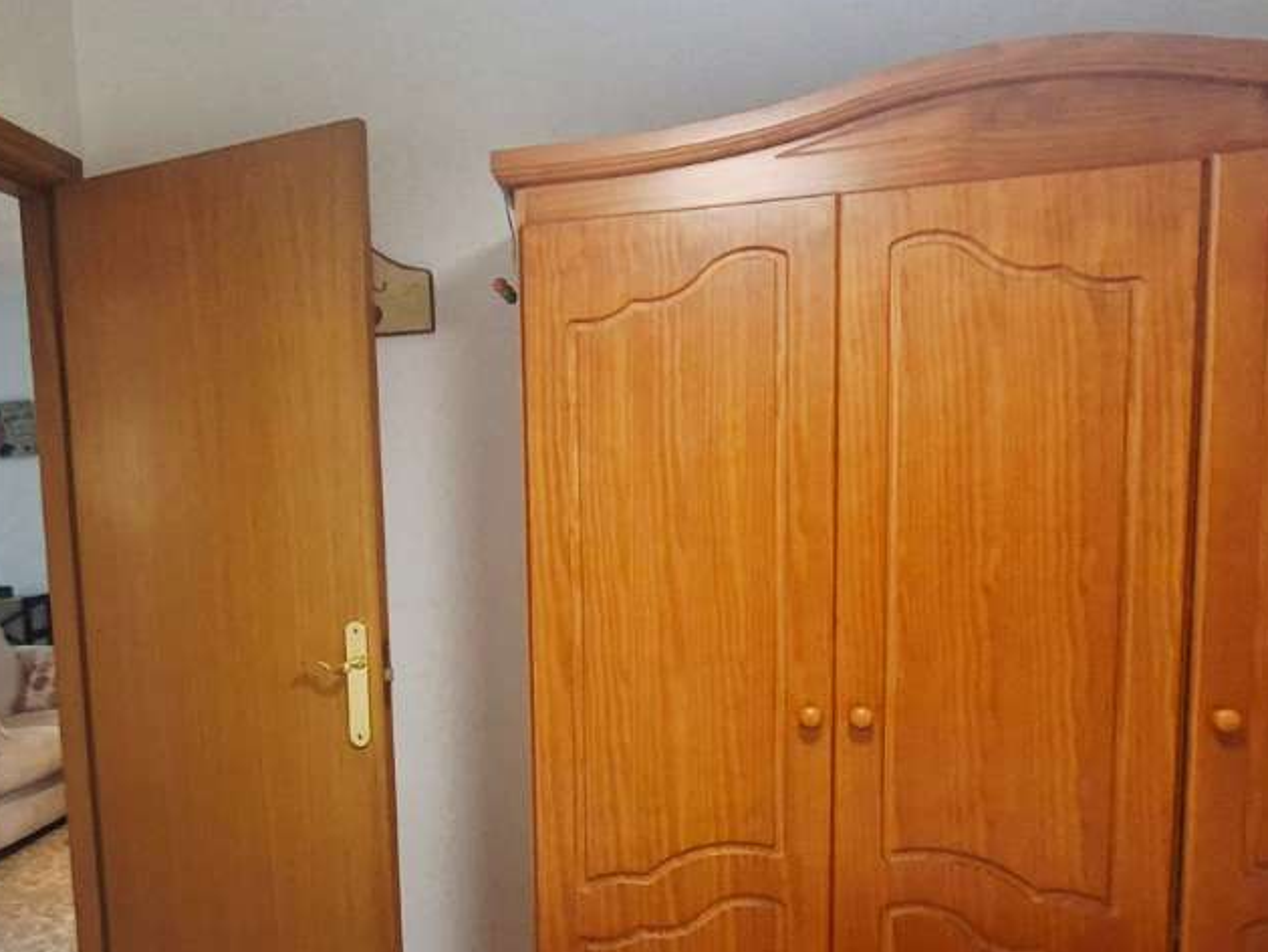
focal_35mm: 31
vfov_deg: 44.8
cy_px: 634
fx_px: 1136
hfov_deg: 55.6
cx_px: 323
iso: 160
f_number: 2.2
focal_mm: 1.74
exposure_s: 1/40
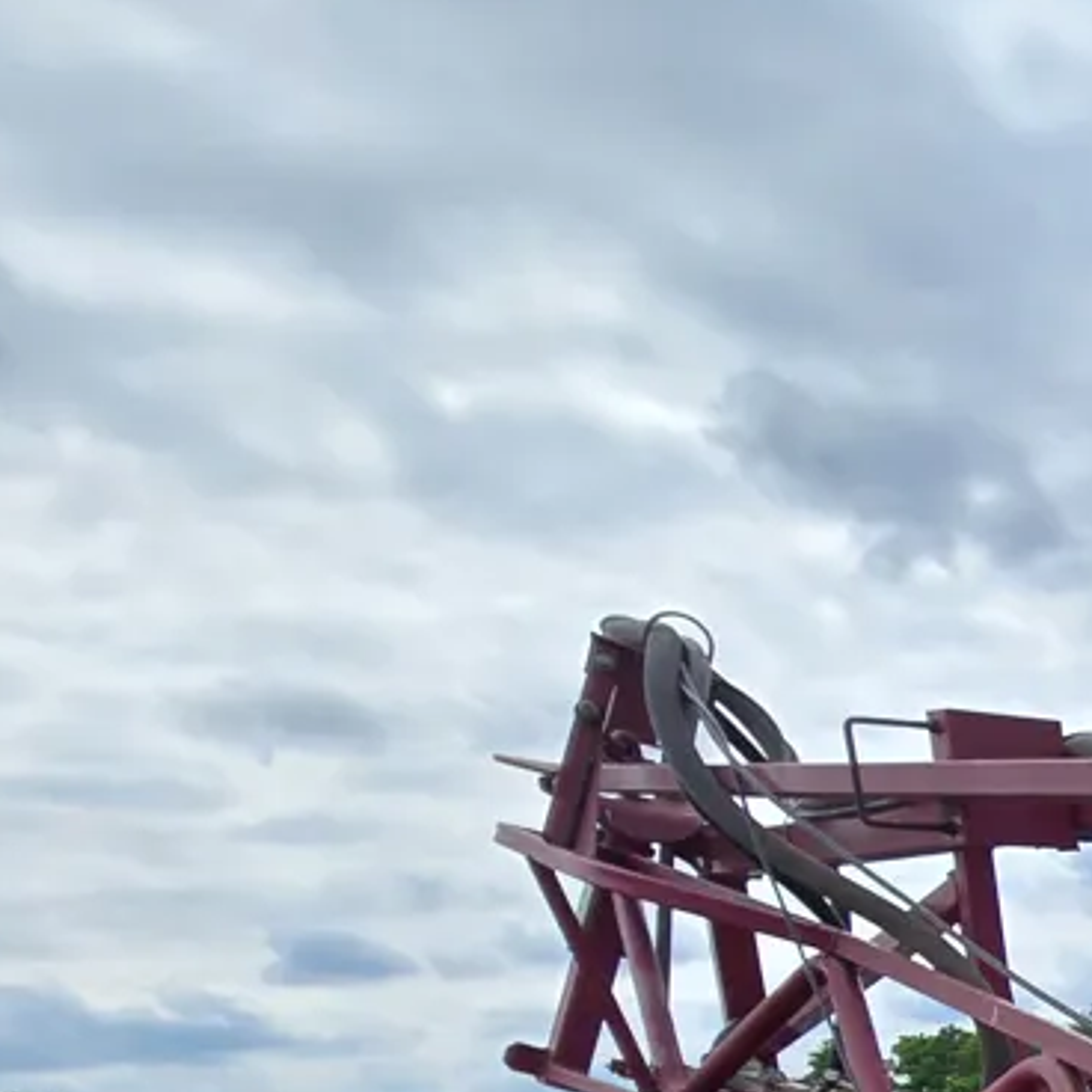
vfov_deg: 29.2
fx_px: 1606
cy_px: 1469
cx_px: 2062
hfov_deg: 21.0
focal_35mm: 45
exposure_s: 1/2483
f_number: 2.2
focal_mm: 2.2
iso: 50
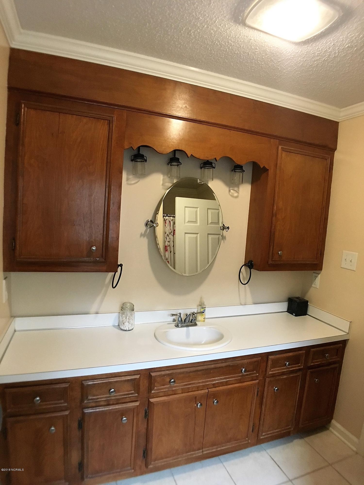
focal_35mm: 29
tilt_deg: -5.3
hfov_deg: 48.2
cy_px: 242
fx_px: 407
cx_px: 182
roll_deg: -4.1
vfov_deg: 61.7
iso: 200
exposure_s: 1/20
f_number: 2.2
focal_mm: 4.15
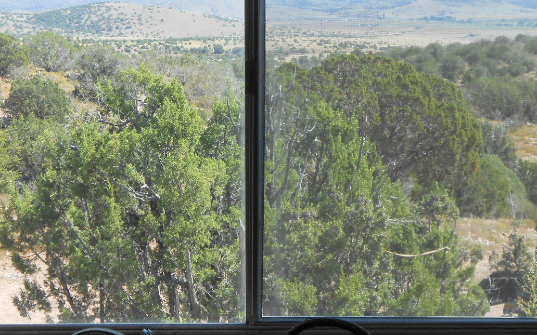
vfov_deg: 14.2
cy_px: 140
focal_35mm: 92
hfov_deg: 22.6
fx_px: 1346
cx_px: 263
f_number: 5.2
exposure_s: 1/200
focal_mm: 10
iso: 80
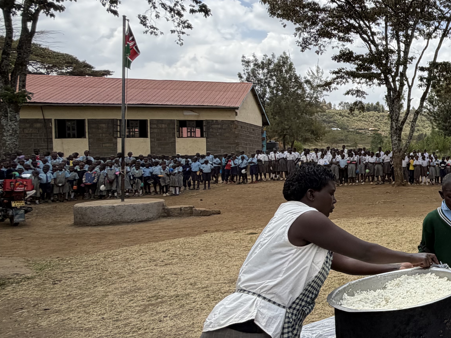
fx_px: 456
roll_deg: +1.4
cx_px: 553
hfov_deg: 37.9
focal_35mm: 35
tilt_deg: -0.9
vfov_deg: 40.7
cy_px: 154
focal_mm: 2.22
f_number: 2.2
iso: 40
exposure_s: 1/770
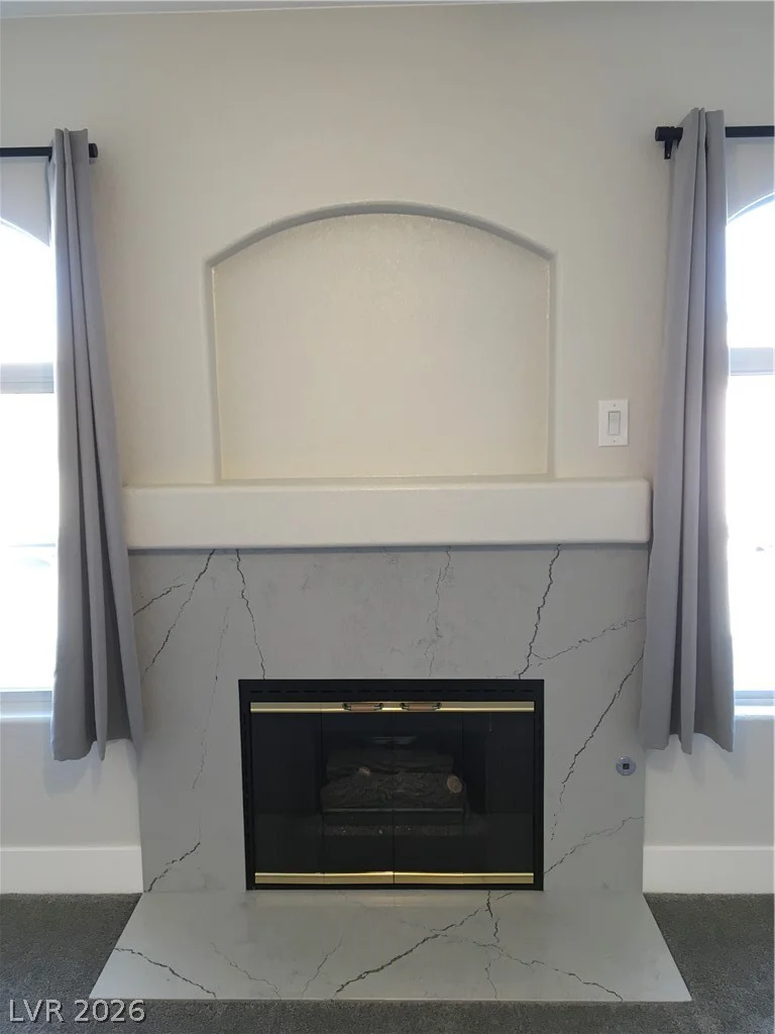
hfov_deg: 48.2
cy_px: 517
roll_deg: +1.7
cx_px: 388
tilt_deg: -7.0
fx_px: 866
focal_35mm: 29
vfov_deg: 61.7
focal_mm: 4.15
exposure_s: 1/30
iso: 50
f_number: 2.2
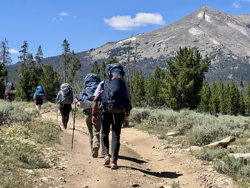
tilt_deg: +3.5
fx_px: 556
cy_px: 94
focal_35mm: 77
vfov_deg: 19.1
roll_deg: +0.2
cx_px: 125
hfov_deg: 25.3
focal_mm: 9
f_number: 2.8
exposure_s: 1/769
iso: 32
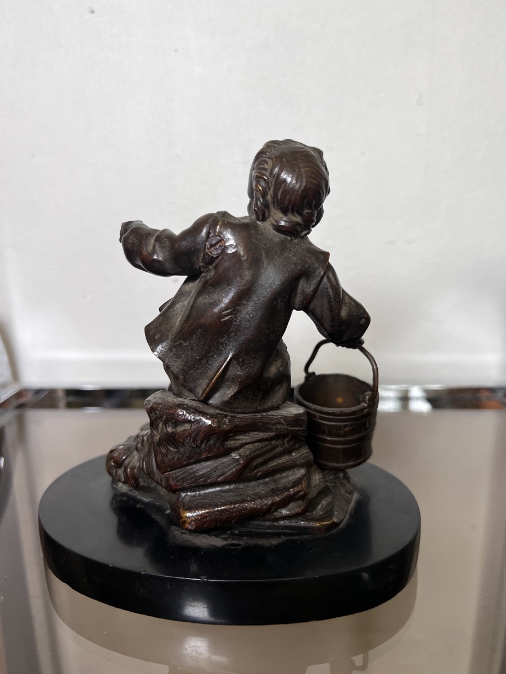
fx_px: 507
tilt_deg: -13.4
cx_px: 253
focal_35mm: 26
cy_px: 337
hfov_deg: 53.1
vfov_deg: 67.3
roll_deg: +1.4
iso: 100
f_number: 1.5
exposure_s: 1/120
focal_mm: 5.7
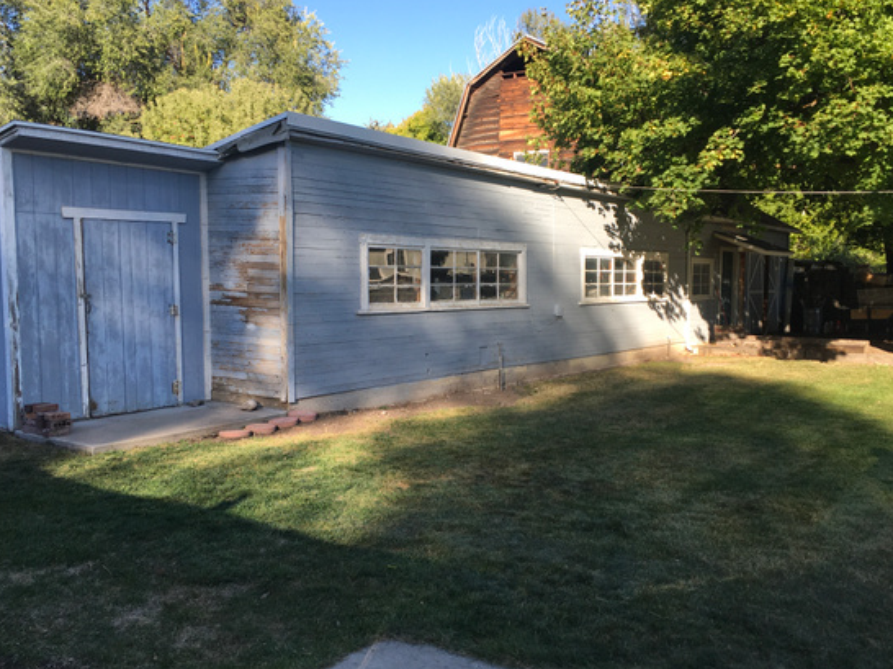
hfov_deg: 53.9
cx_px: 474
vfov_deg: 41.7
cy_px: 360
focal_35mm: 34
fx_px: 877
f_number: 2.2
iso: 25
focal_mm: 4.15
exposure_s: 1/458
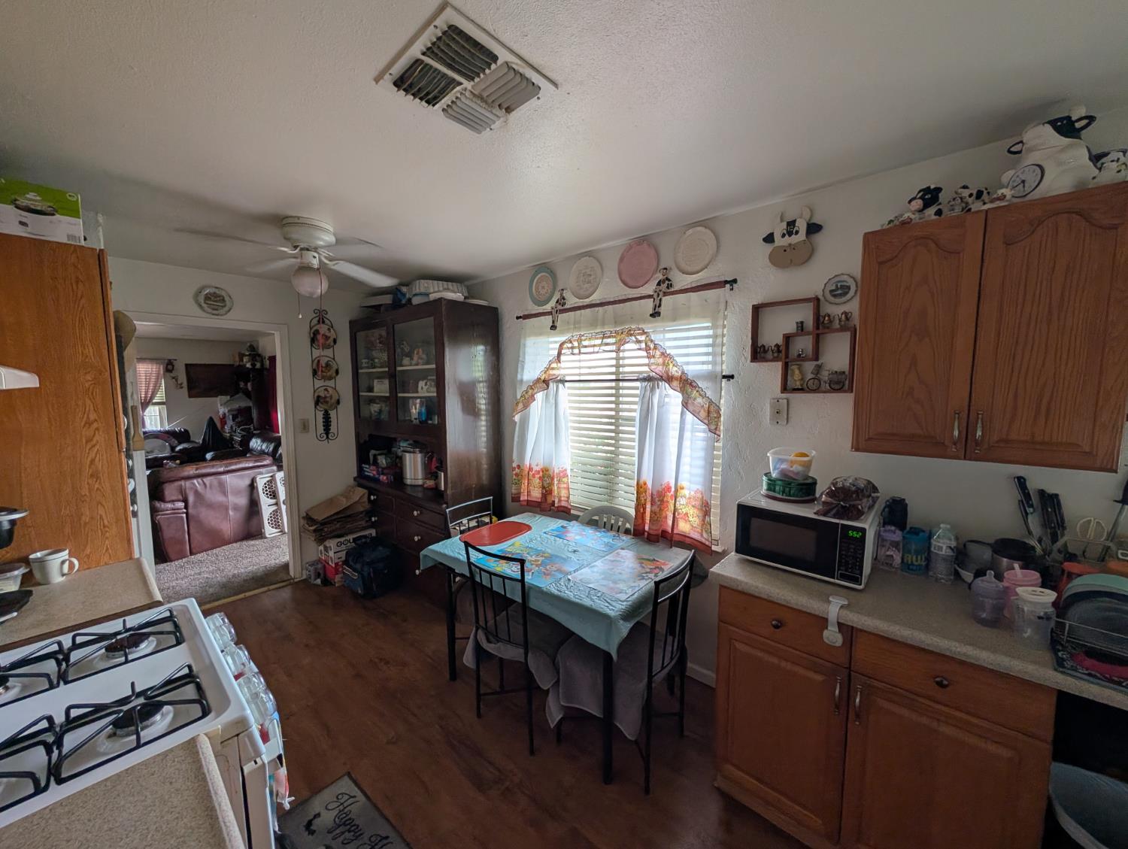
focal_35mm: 12
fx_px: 392
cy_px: 424
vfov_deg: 94.6
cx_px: 564
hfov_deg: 110.5
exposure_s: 1/60
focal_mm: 2.02
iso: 65
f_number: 1.7
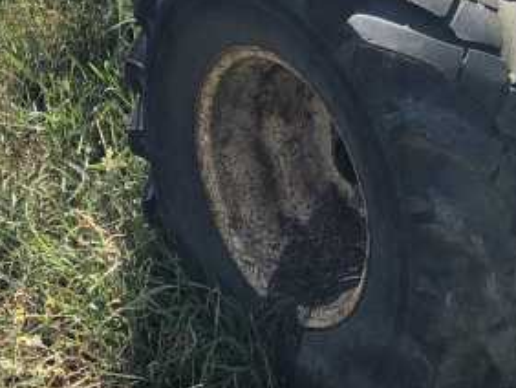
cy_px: -148
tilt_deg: -19.7
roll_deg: +0.6
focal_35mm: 119
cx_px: 382
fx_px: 1775
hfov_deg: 16.5
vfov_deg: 12.0
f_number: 1.8
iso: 20
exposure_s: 1/1372
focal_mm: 3.99
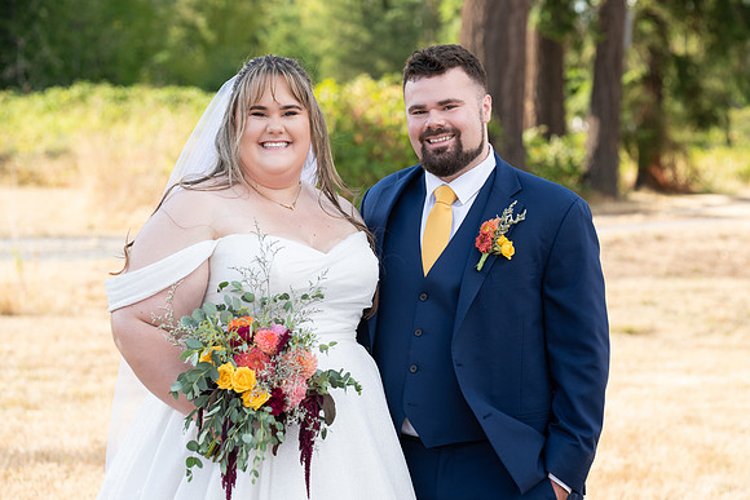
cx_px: 406
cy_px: 250
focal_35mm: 118
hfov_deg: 17.3
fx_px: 2459
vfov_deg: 11.6
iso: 250
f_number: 5
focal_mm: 109
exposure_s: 1/320
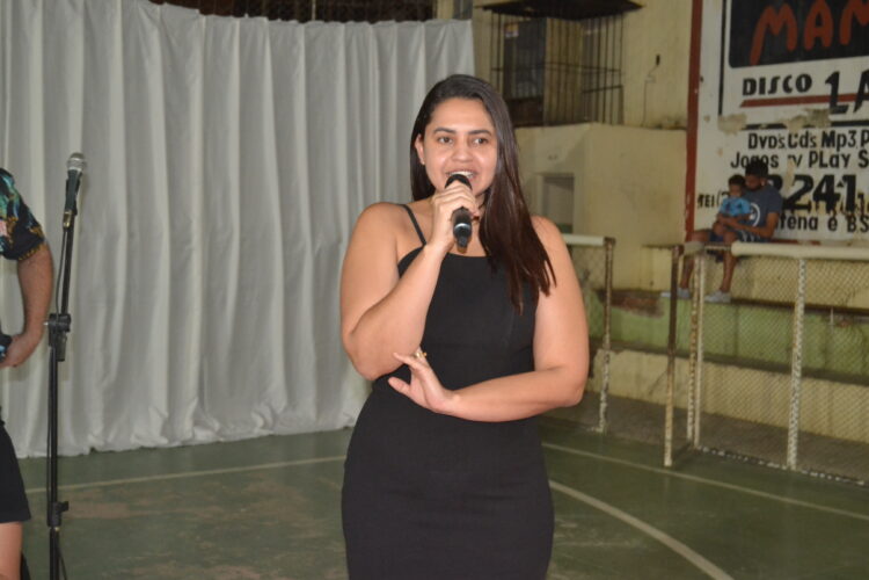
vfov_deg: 25.8
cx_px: 434
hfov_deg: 37.9
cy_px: 290
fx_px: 1267
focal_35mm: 52
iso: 2200
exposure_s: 1/60
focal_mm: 35
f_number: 4.5
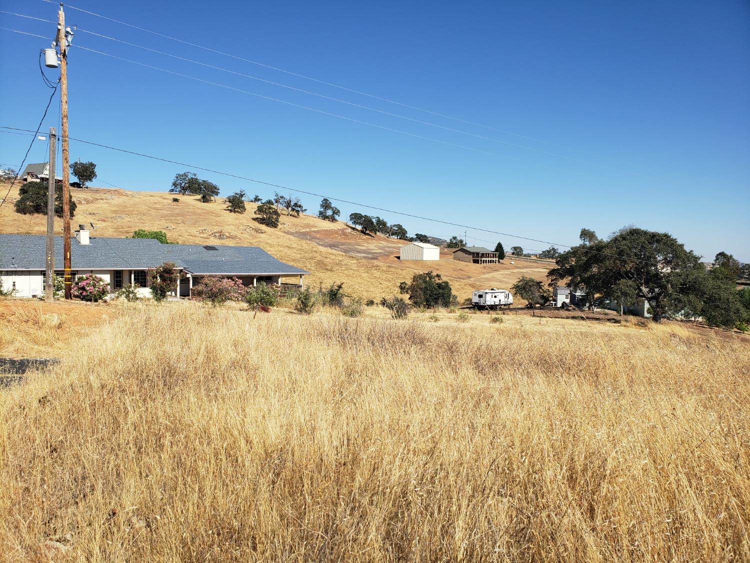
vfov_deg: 53.1
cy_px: 282
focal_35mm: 26
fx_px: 563
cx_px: 375
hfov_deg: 67.3
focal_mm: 4.3
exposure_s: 1/1635
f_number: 2.4
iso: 50
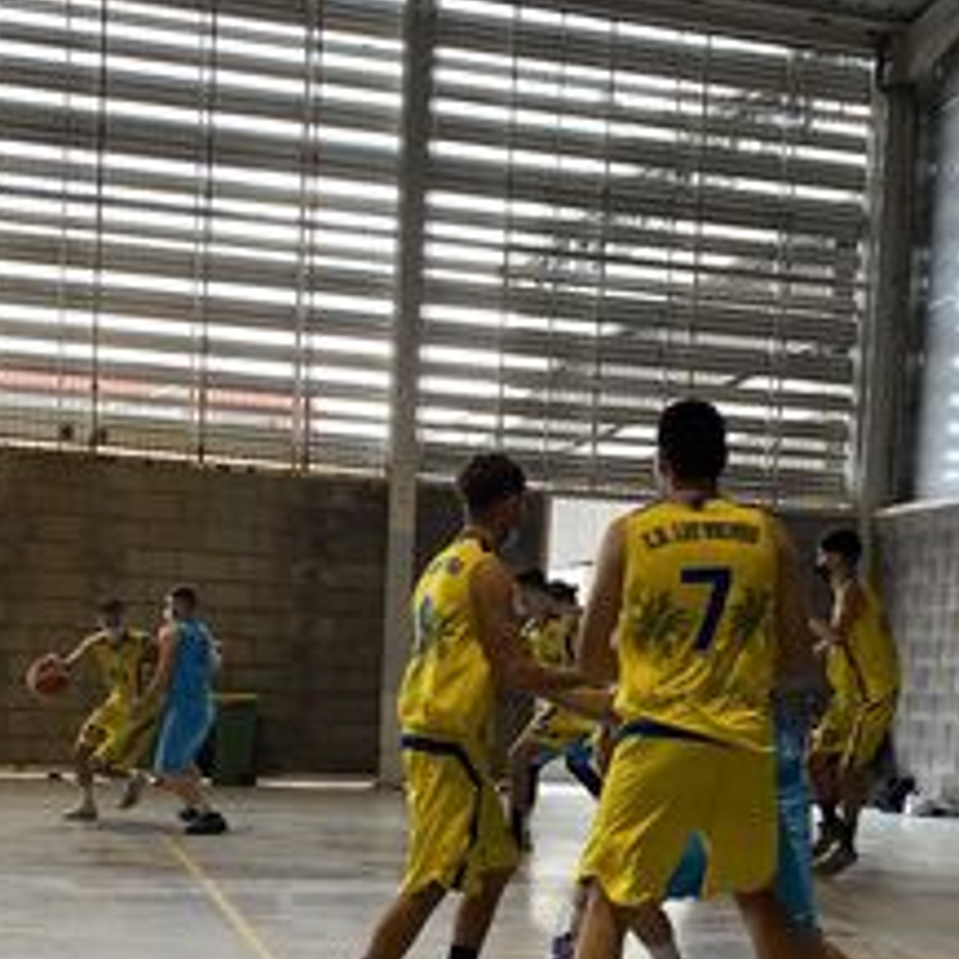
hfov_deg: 31.6
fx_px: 1693
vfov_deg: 30.5
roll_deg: -2.9
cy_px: 829
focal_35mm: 54
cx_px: 464
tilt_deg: -3.8
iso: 80
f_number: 1.8
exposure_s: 1/100
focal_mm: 4.25
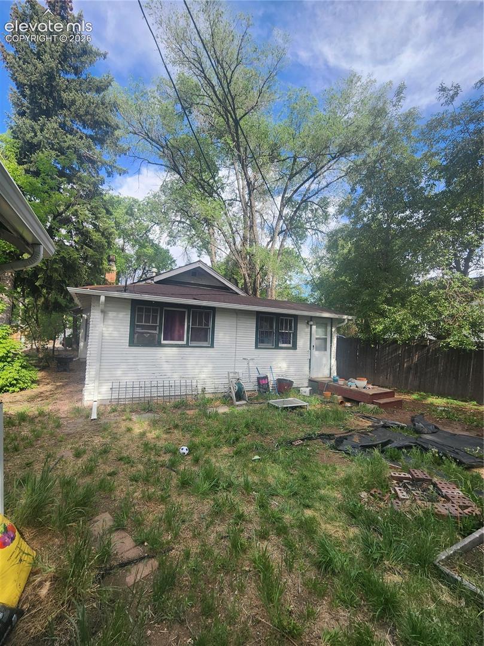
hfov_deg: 89.9
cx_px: 242
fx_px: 243
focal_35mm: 13
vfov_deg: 106.2
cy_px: 323
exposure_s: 1/554
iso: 50
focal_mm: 2.2
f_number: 2.2
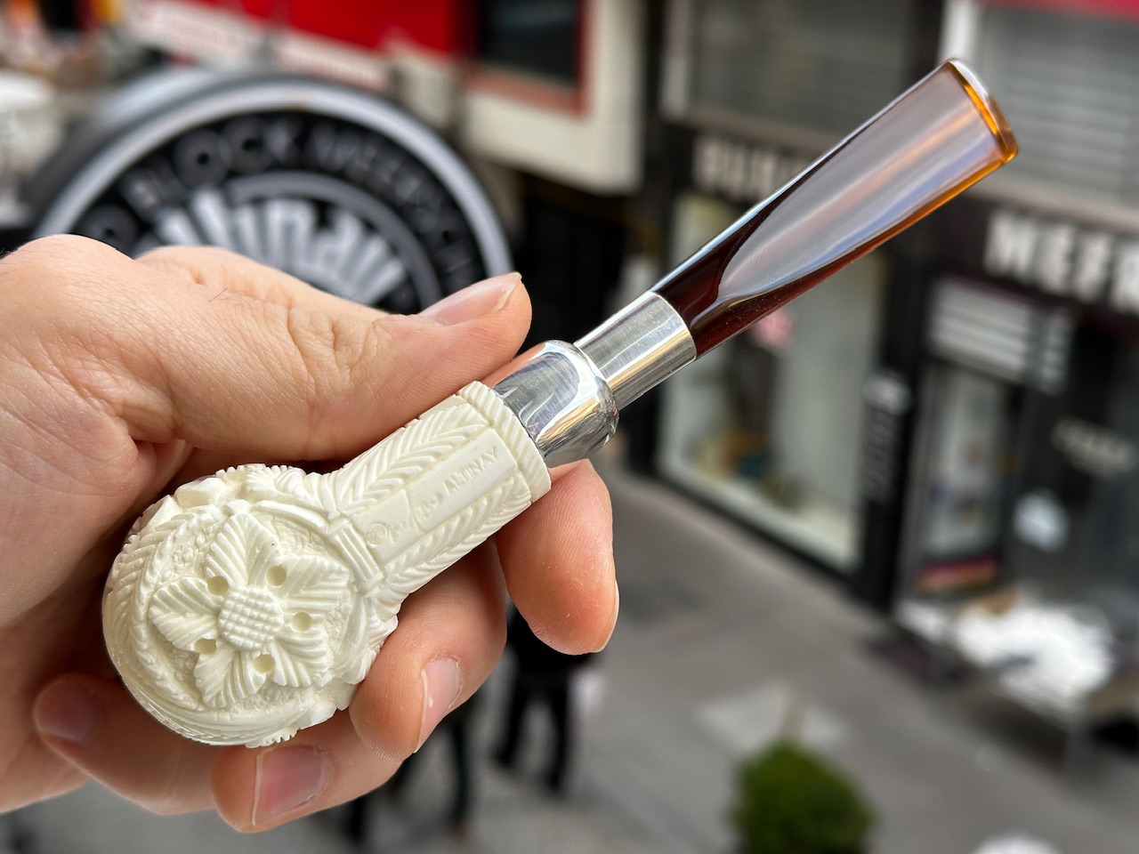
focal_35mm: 48
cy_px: 427
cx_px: 570
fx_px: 1579
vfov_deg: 30.3
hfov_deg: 39.7
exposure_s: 1/389
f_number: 1.78
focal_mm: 6.86
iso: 64
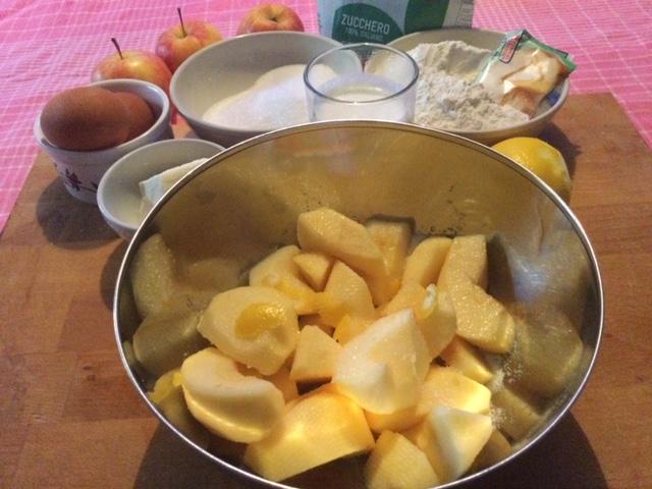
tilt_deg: -48.4
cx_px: 326
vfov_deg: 45.4
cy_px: 244
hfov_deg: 58.4
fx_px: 584
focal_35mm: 31
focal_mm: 3.3
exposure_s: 1/17
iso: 400
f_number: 2.4
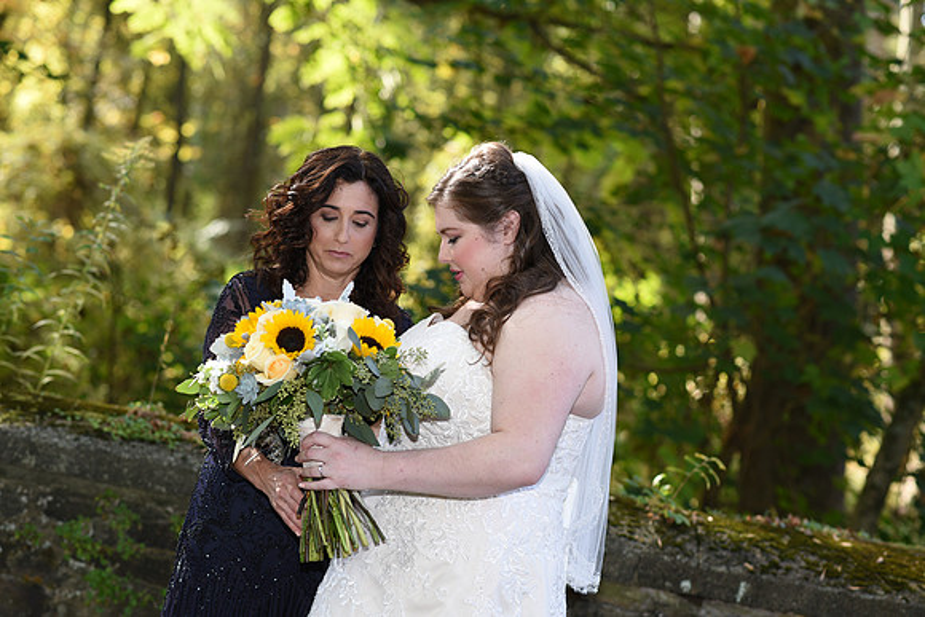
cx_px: 462
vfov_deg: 16.1
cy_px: 308
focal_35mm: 85
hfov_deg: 23.9
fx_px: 2184
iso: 200
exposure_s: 1/200
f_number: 3.5
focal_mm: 85
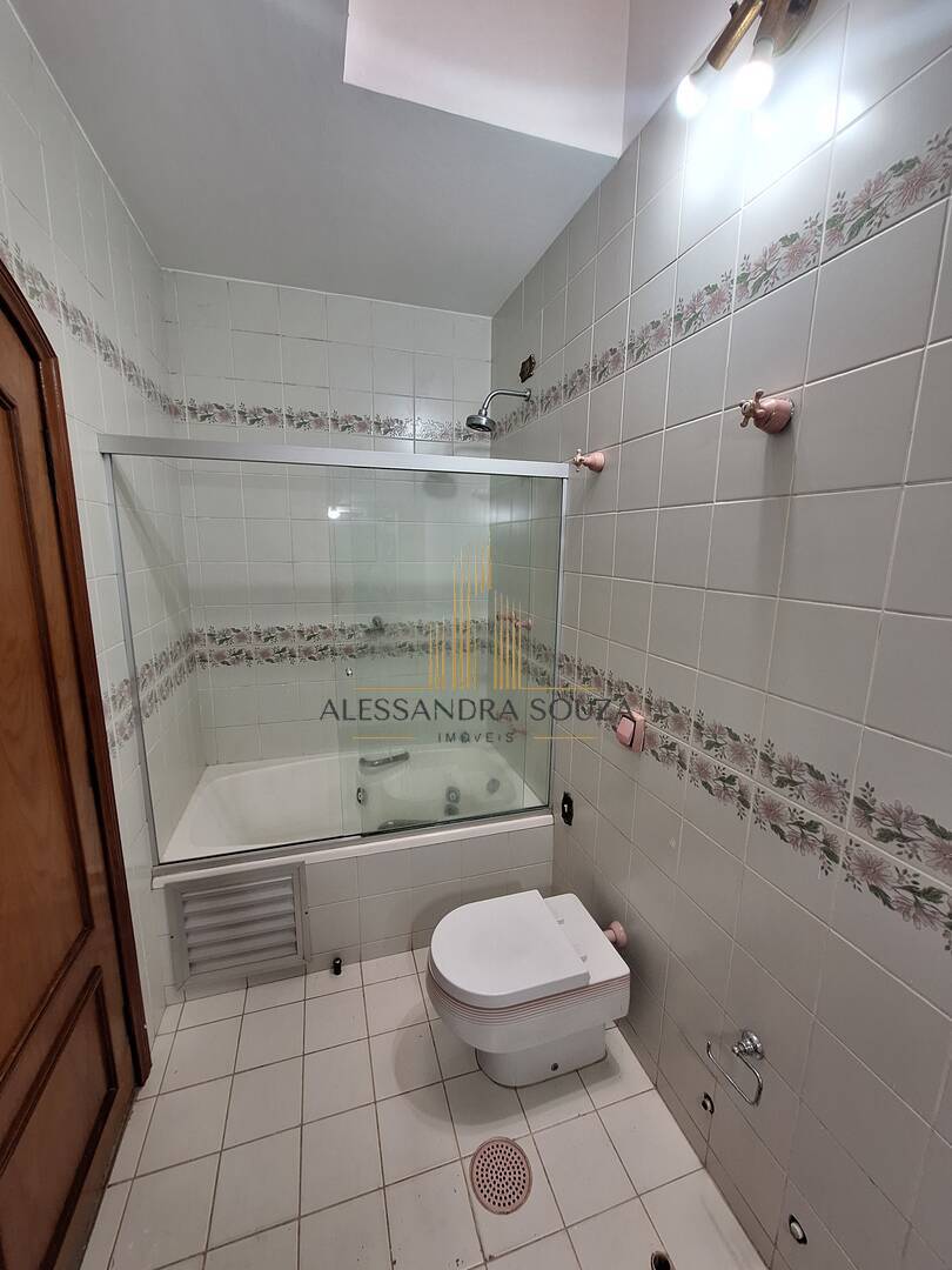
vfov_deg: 106.2
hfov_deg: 89.9
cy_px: 635
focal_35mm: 13
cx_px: 476
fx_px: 477
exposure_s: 1/50
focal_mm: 1.74
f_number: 2.2
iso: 100
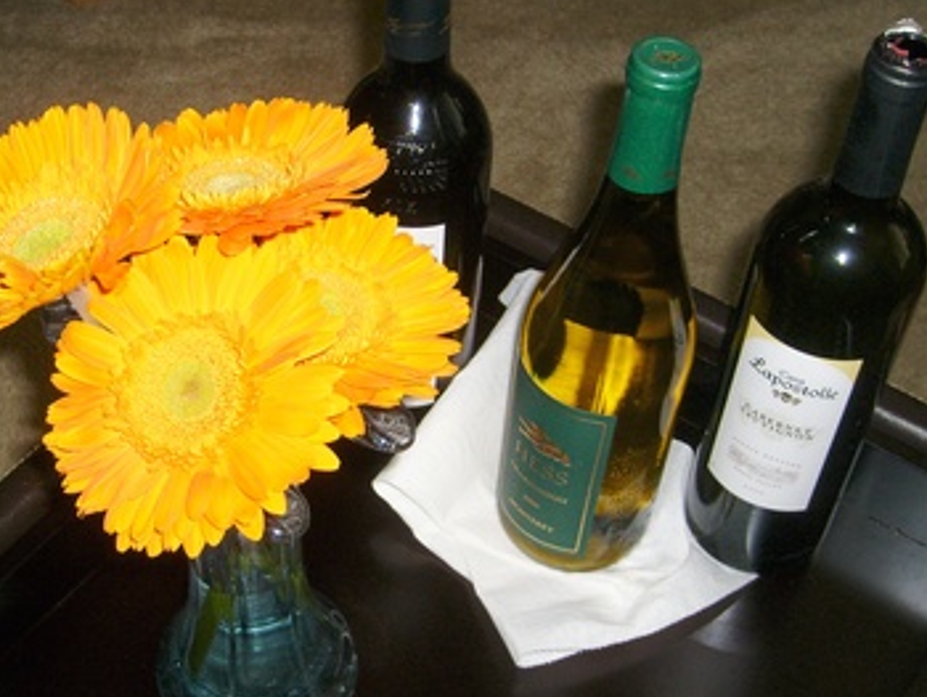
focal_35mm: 54
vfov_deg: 27.1
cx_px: 368
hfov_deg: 35.4
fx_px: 1447
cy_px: 339
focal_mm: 7.2
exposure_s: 1/45
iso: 100
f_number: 3
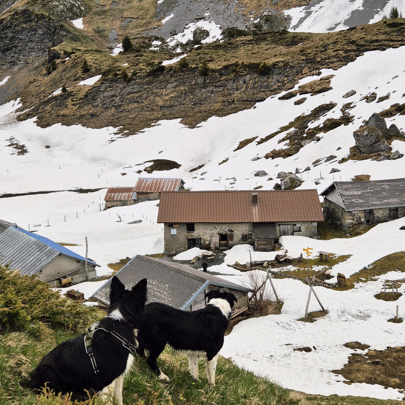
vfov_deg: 42.8
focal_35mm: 39
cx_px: 191
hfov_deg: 42.8
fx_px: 516
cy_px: 186
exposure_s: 1/2500
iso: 25
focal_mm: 5.4
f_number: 1.8
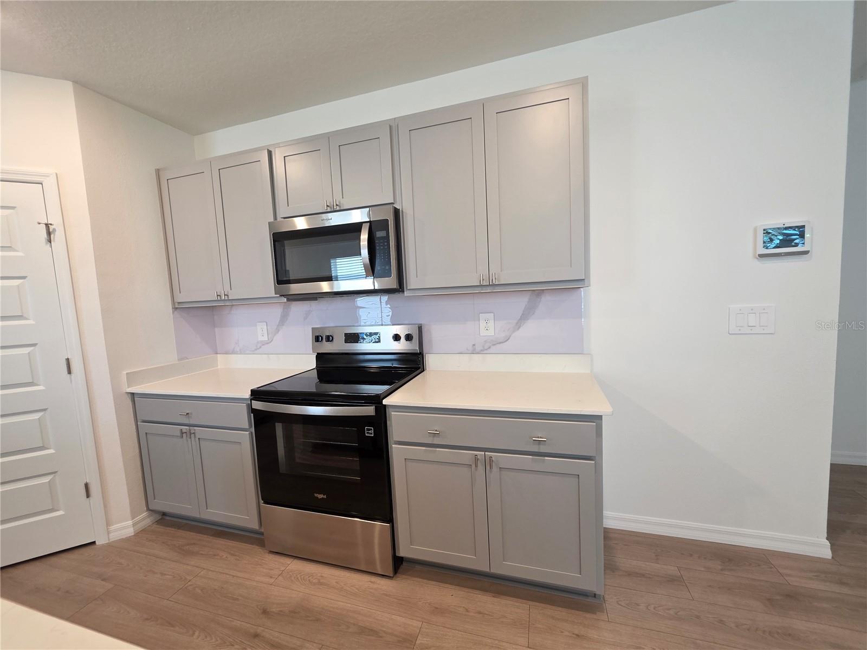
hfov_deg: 106.2
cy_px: 325
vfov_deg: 89.9
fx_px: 326
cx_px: 434
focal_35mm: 13
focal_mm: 2.2
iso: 160
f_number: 1.9
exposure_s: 1/60
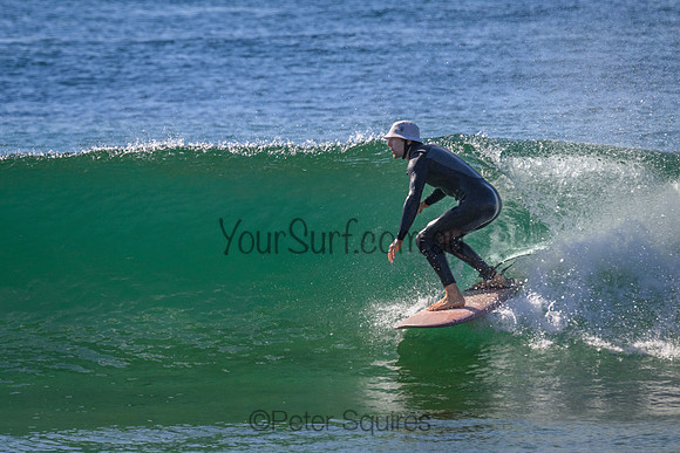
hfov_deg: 2.8
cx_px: 249
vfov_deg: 1.8
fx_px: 14135
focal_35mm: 748
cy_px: 166
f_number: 11
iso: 1400
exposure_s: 1/2000
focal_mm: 590
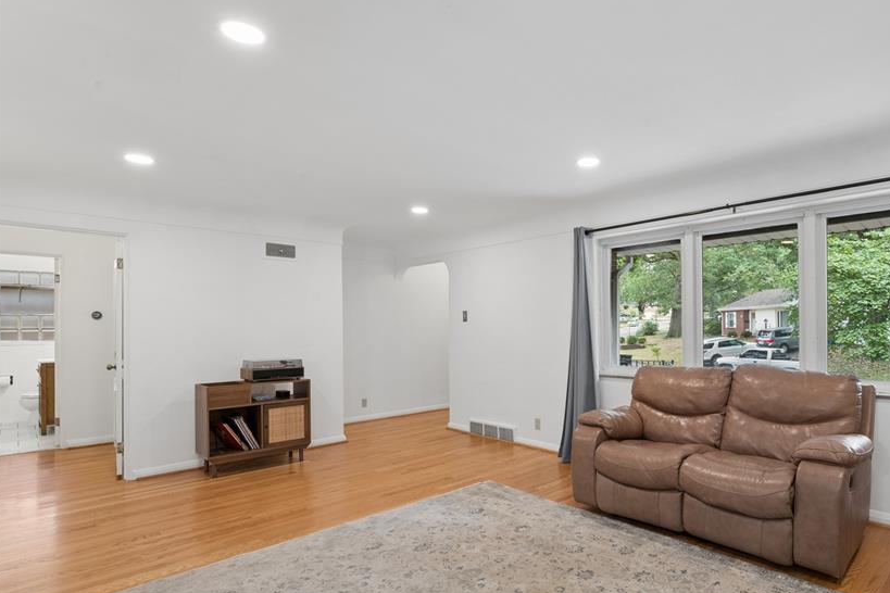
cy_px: 332
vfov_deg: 61.4
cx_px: 549
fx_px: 497
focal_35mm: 20
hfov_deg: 82.3
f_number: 13
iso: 200
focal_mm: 16.1
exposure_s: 1/2.5
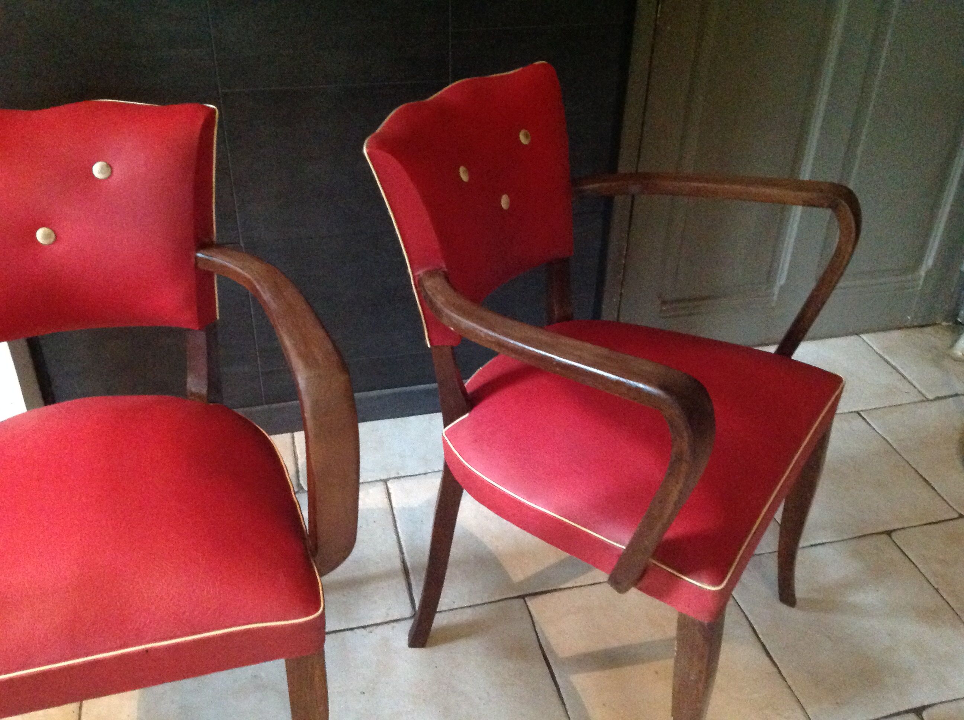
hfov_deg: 52.7
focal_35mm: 35
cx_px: 482
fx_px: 973
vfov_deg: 40.6
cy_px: 360
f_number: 2.4
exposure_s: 1/15
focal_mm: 4.28
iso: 800
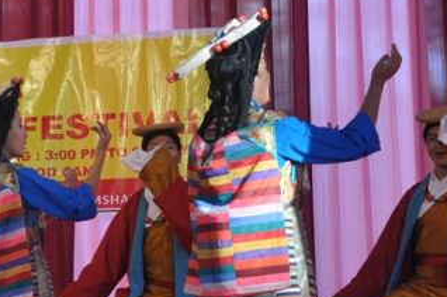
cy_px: 99
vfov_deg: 7.1
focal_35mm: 193
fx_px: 2393
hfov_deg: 10.4
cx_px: -171
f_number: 5.6
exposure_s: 1/160
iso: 640
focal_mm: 40
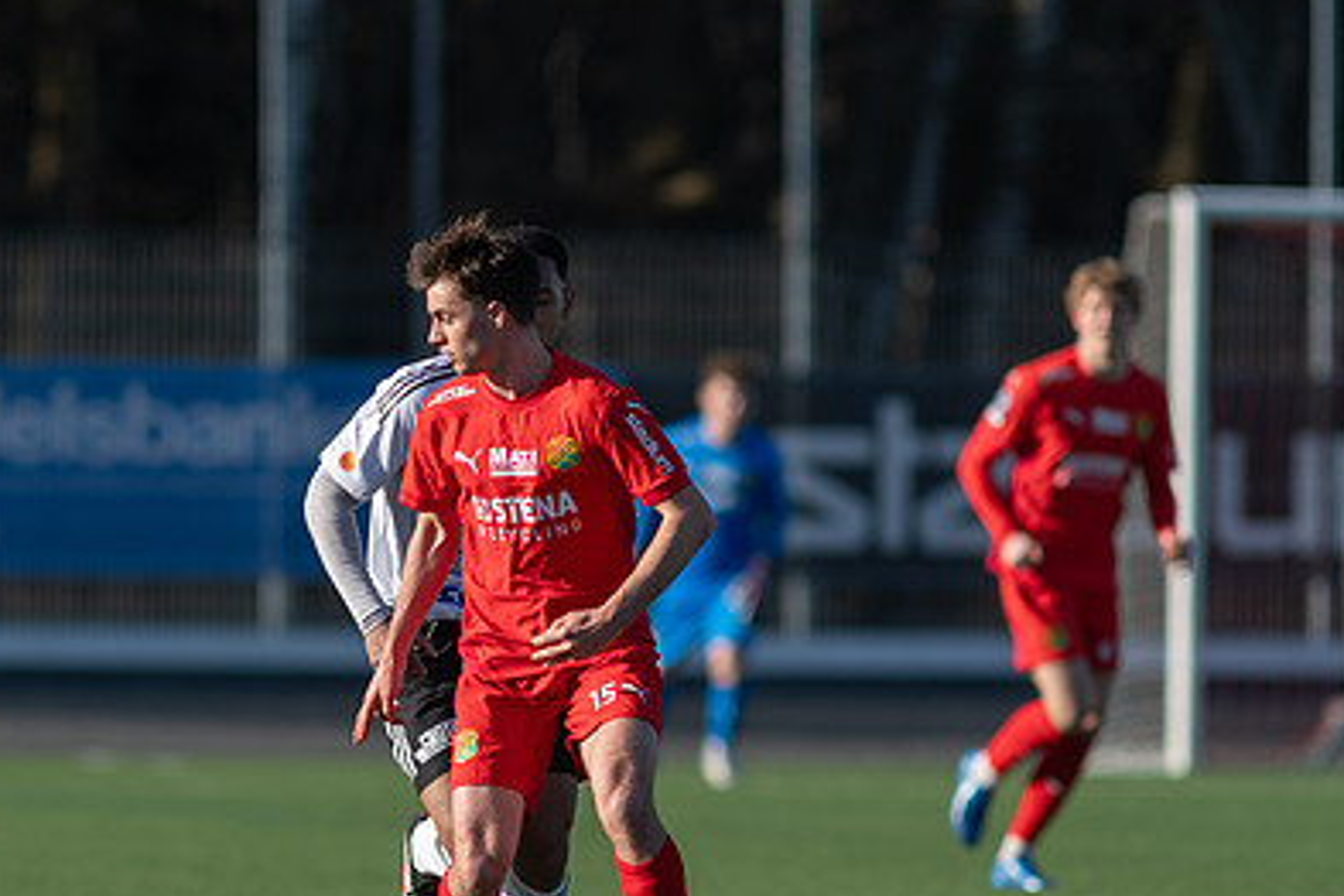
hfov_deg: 3.1
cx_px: 451
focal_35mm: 664
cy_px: 590
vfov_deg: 2.1
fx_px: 24787
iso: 100
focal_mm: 300
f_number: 3.2
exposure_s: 1/1600
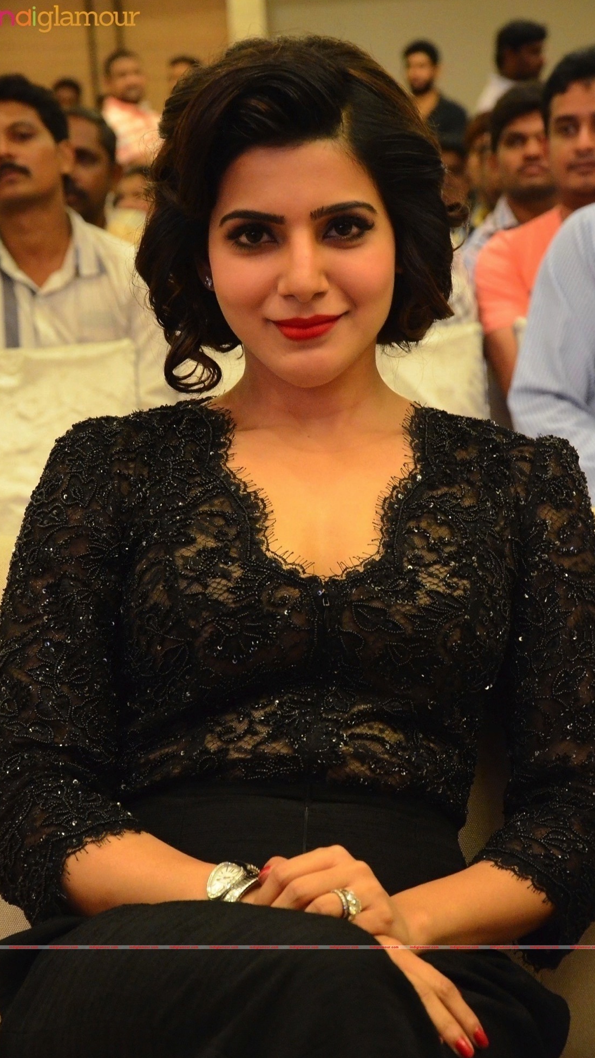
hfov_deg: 11.7
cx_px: 304
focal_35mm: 104
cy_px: 530
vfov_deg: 20.6
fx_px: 2916
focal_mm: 66
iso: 5000
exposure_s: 1/80
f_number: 5.6
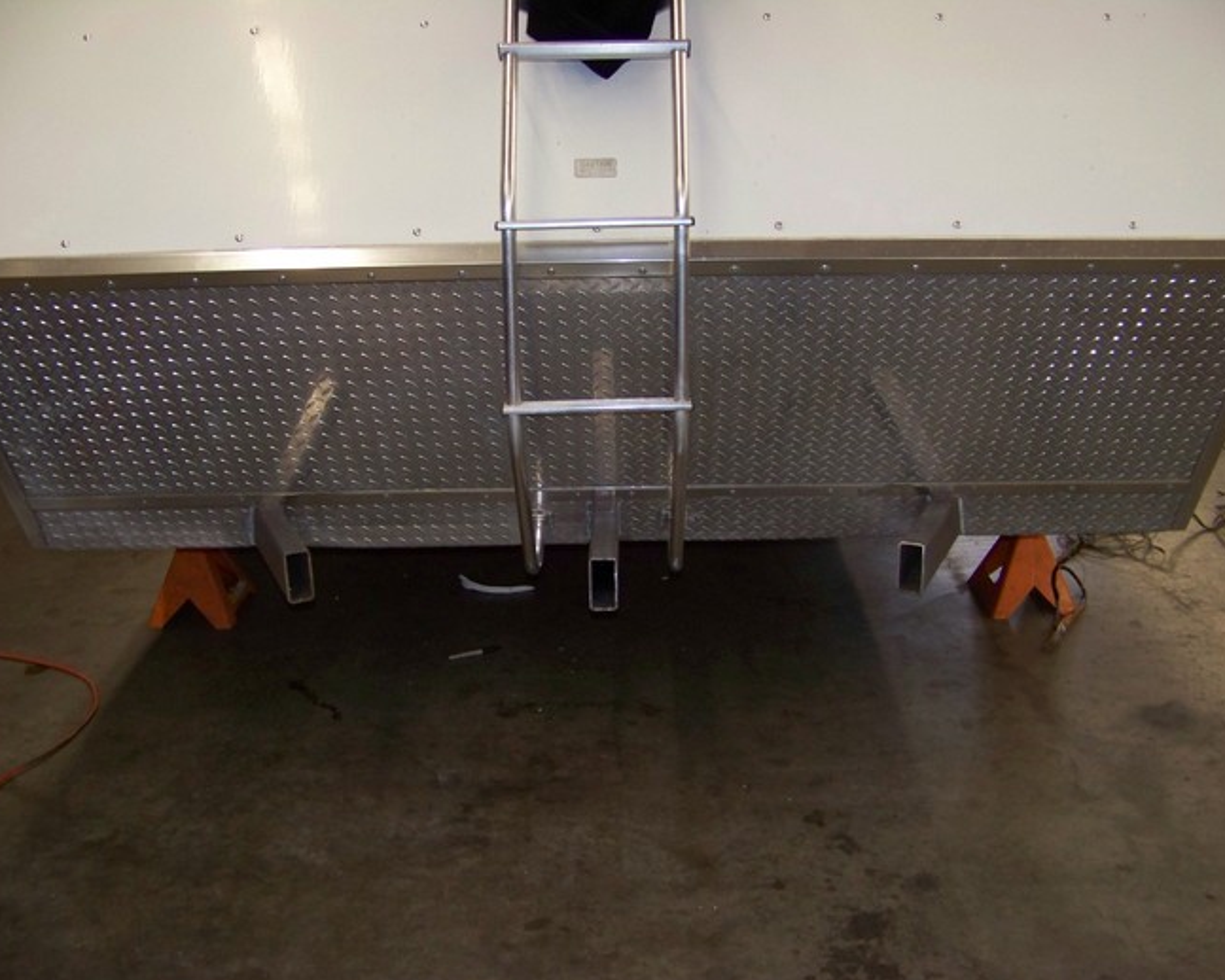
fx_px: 1378
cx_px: 627
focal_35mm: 38
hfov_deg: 47.9
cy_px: 495
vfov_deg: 39.2
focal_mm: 5.85
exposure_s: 1/30
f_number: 2.8
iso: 200
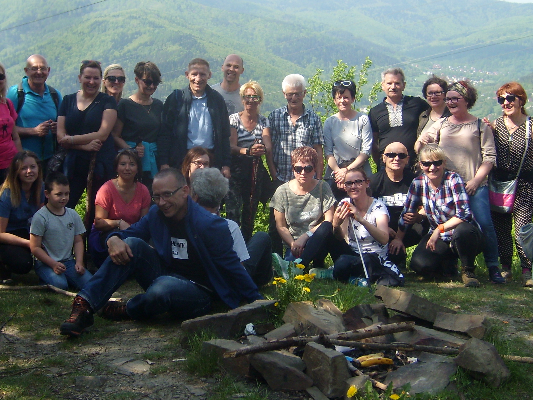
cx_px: 229
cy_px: 166
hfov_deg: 36.1
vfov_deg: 27.5
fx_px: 816
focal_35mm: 53
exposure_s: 1/154
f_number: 7.1
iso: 50
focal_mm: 5.8
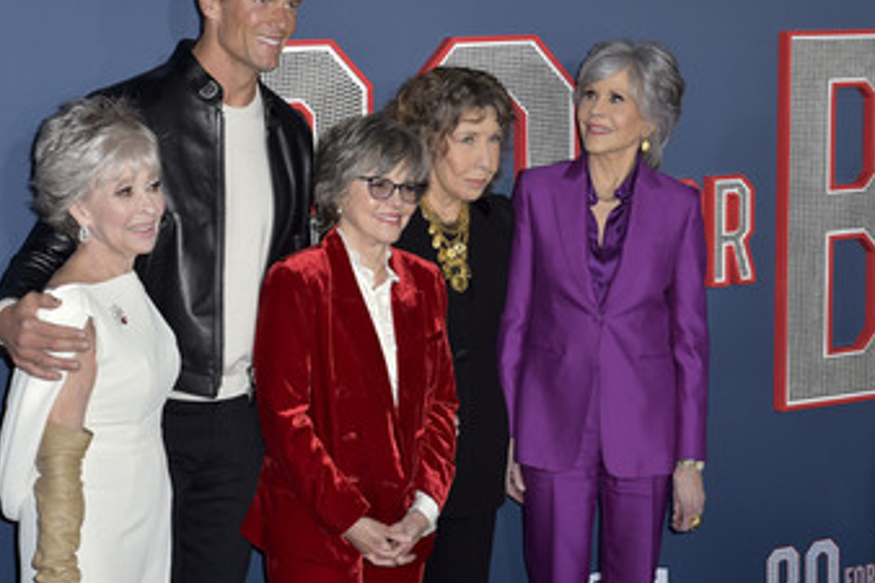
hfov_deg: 25.3
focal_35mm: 80
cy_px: 267
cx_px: 355
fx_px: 1943
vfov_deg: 17.0
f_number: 6.3
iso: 500
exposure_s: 1/250
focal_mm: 60
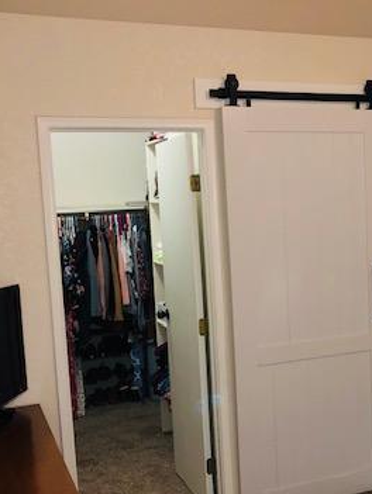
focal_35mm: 51
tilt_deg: -7.0
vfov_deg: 37.4
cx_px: 334
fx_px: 729
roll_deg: +2.1
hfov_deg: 27.6
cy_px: 269
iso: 125
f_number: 1.8
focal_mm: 4
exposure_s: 1/9
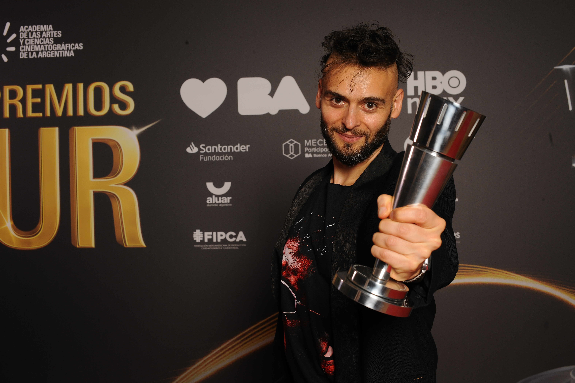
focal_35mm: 50
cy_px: 192
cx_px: 288
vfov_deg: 27.0
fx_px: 799
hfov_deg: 39.6
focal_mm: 50
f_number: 11
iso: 500
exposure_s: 1/125
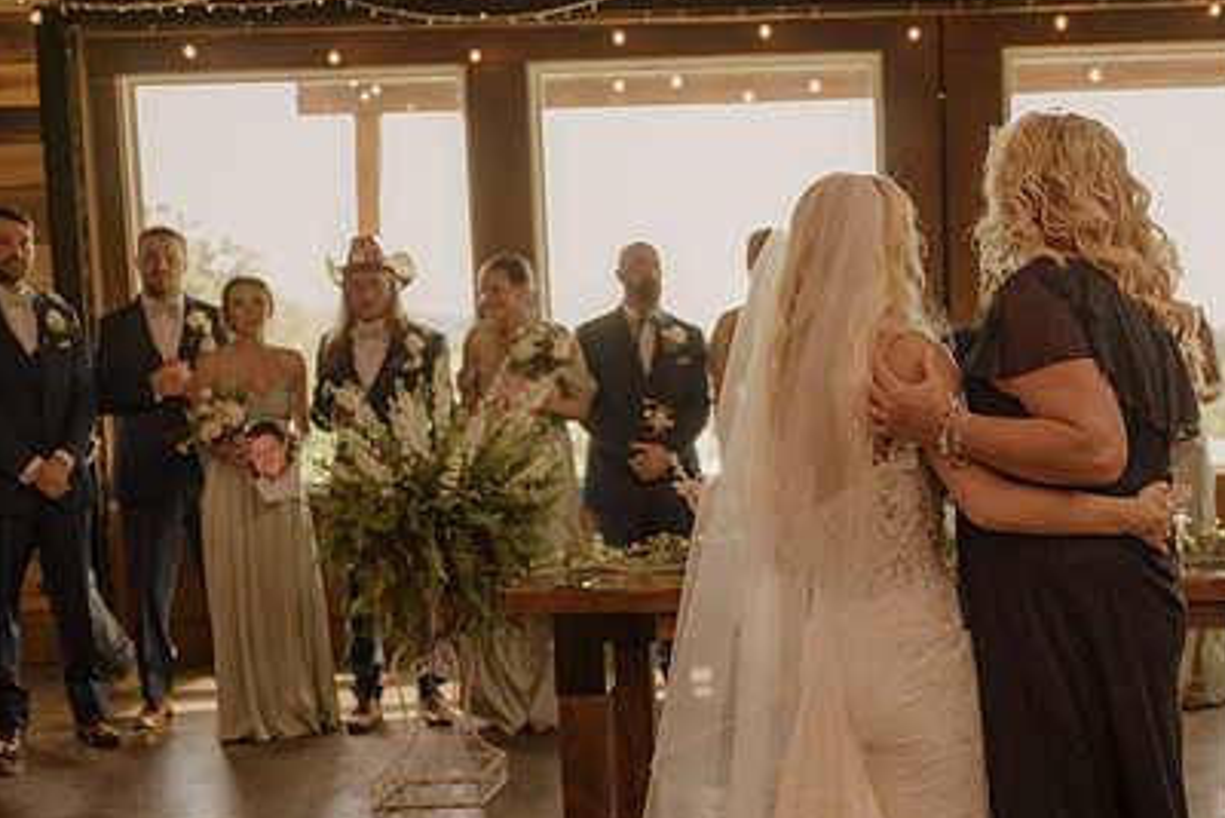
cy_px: 544
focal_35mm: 58
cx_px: 879
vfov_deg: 23.3
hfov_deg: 33.9
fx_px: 1974
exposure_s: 1/250
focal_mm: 40
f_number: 2.8
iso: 1000
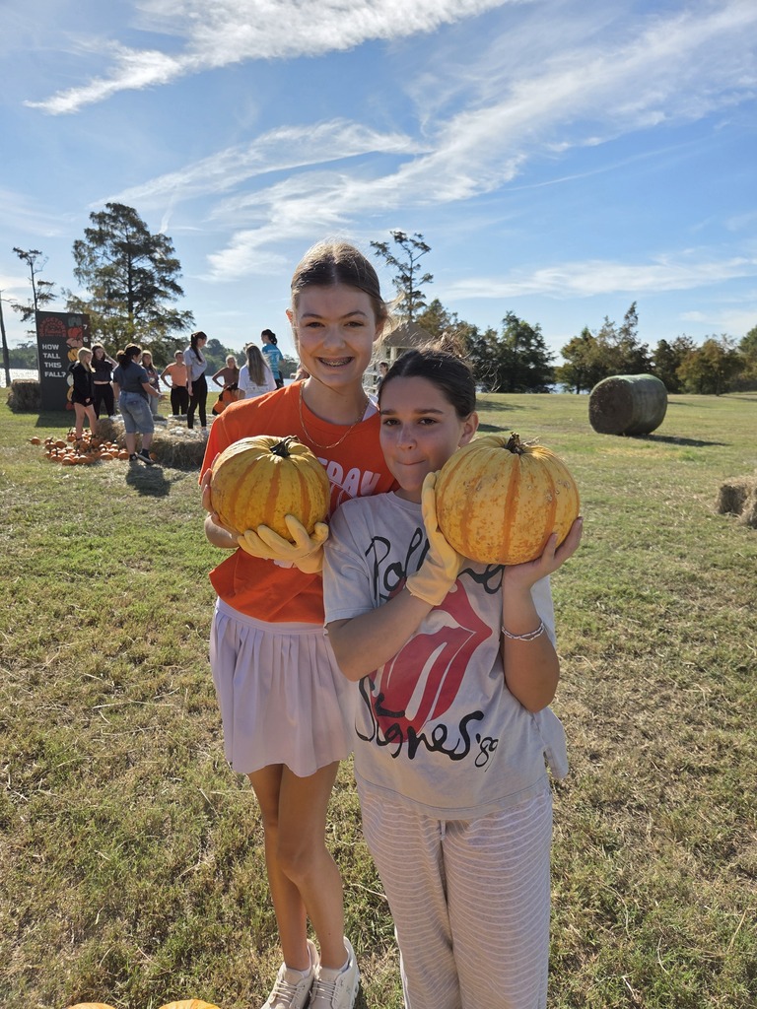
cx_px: 378
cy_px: 504
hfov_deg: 58.9
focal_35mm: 23
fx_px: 671
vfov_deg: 73.9
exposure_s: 1/6618
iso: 80
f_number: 1.8
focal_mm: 5.4
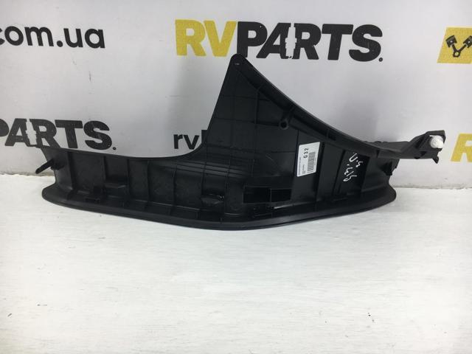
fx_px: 395
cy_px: 177
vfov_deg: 48.2
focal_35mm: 29
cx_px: 236
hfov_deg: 61.7
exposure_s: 1/50
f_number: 2.2
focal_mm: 4.15
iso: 32
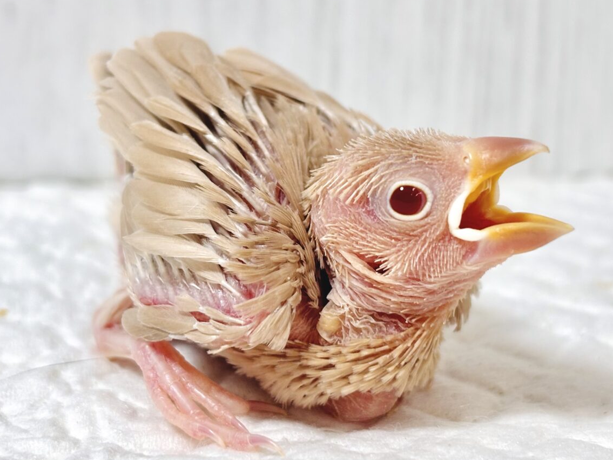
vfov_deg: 26.6
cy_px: 226
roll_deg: -4.6
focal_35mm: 55
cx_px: 303
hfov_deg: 34.9
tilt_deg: -19.5
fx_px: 974
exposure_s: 1/100
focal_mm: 5.96
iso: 40
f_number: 1.6
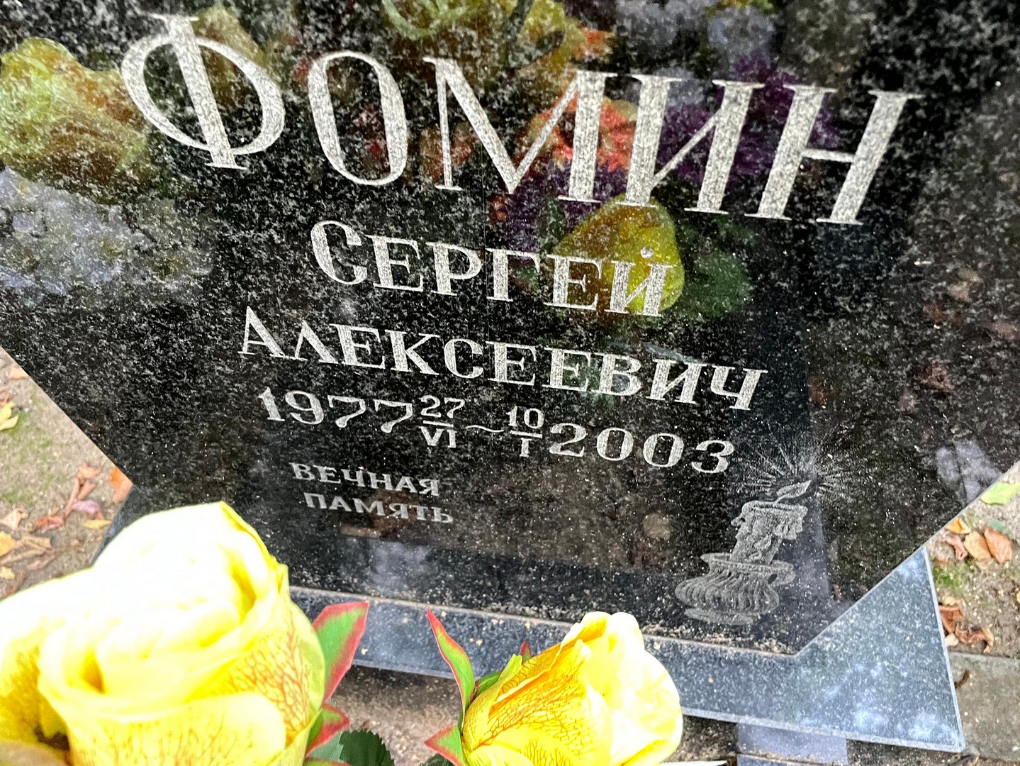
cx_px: 510
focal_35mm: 26
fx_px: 766
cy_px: 383
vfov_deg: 53.1
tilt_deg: -50.1
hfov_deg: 67.3
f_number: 1.6
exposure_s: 1/60
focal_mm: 4.2
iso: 320
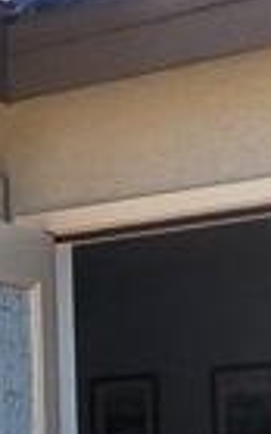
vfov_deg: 13.9
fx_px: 1724
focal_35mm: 146
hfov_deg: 8.9
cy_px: 528
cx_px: -34
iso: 125
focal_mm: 4.1
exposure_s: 1/500
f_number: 3.3
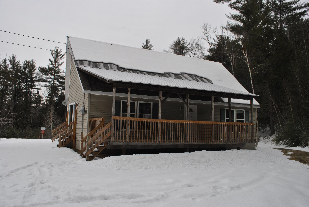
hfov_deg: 67.3
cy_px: 104
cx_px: 154
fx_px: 232
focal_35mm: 27
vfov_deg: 48.0
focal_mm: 18
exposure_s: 1/200
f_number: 7.1
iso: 100
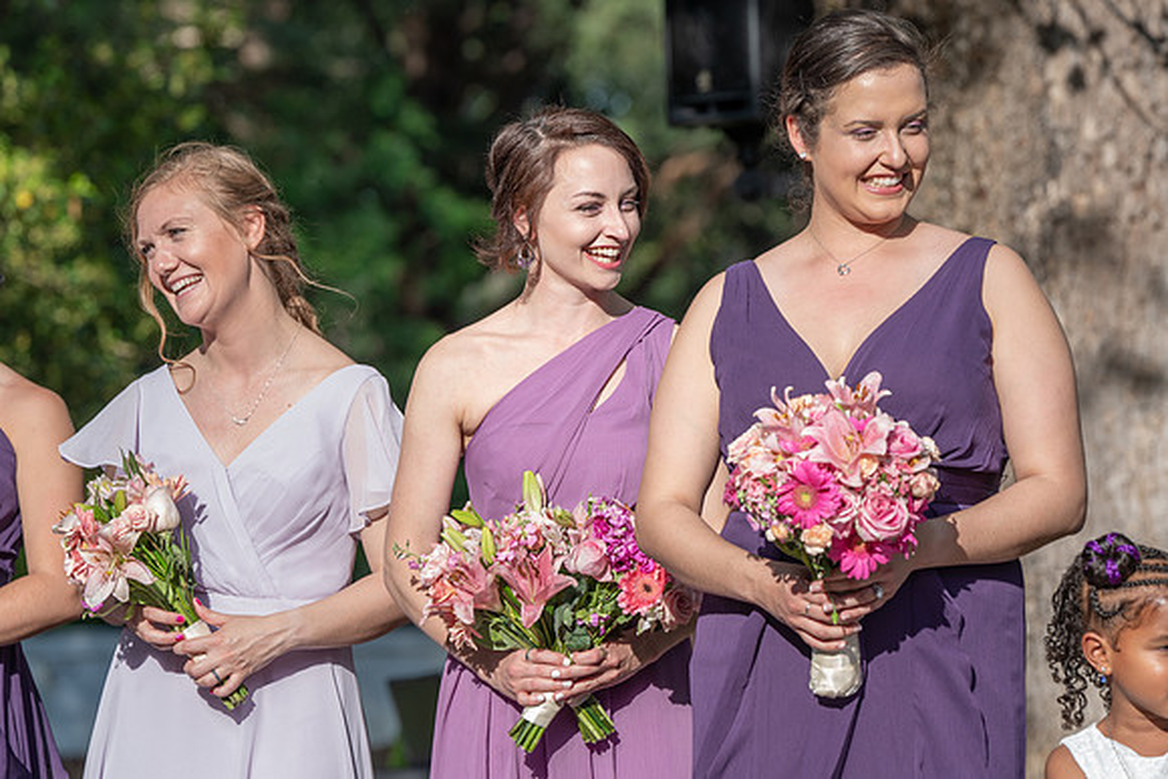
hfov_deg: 8.9
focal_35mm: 232
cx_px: 596
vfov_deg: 5.9
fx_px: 7524
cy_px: 427
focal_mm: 200
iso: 50
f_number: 5.6
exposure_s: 1/250
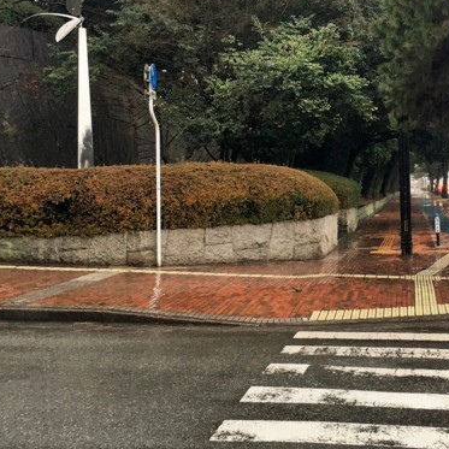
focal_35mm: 55
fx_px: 807
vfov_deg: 30.8
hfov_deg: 30.3
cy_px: 136
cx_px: 366
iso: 40
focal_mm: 4.15
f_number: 2.2
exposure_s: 1/15
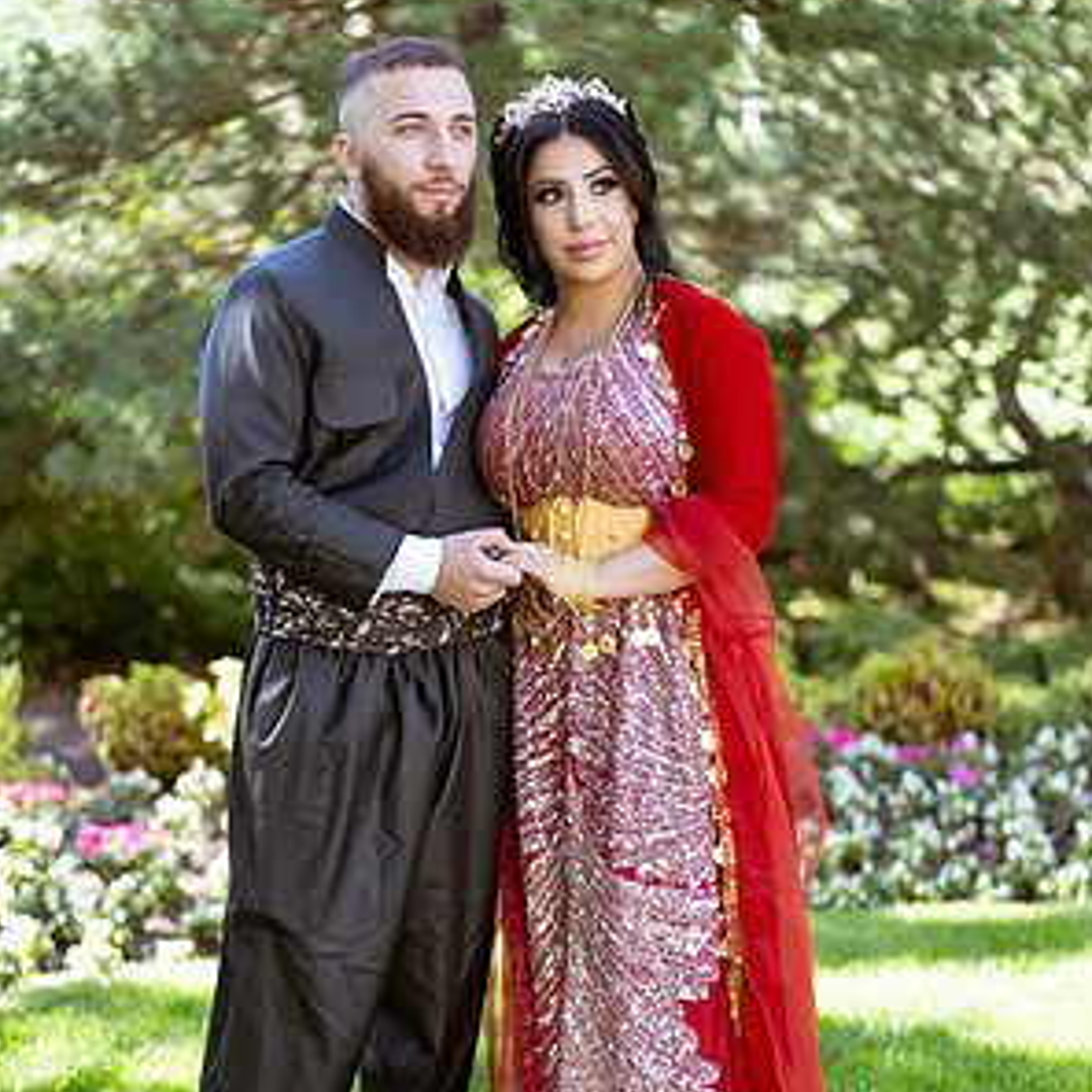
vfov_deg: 24.2
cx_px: 546
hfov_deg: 24.3
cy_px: 716
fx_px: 2534
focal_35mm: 71
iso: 100
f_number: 1.8
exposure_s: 1/250
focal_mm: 55
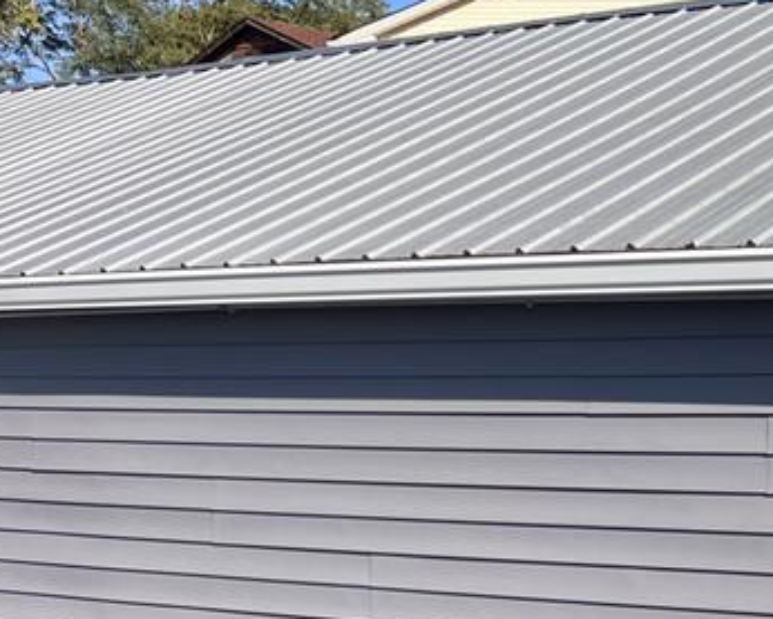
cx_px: 985
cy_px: 308
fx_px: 1716
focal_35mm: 75
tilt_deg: +0.2
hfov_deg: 22.8
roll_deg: -0.2
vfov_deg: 20.4
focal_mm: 5.7
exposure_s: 1/4274
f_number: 1.5
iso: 50
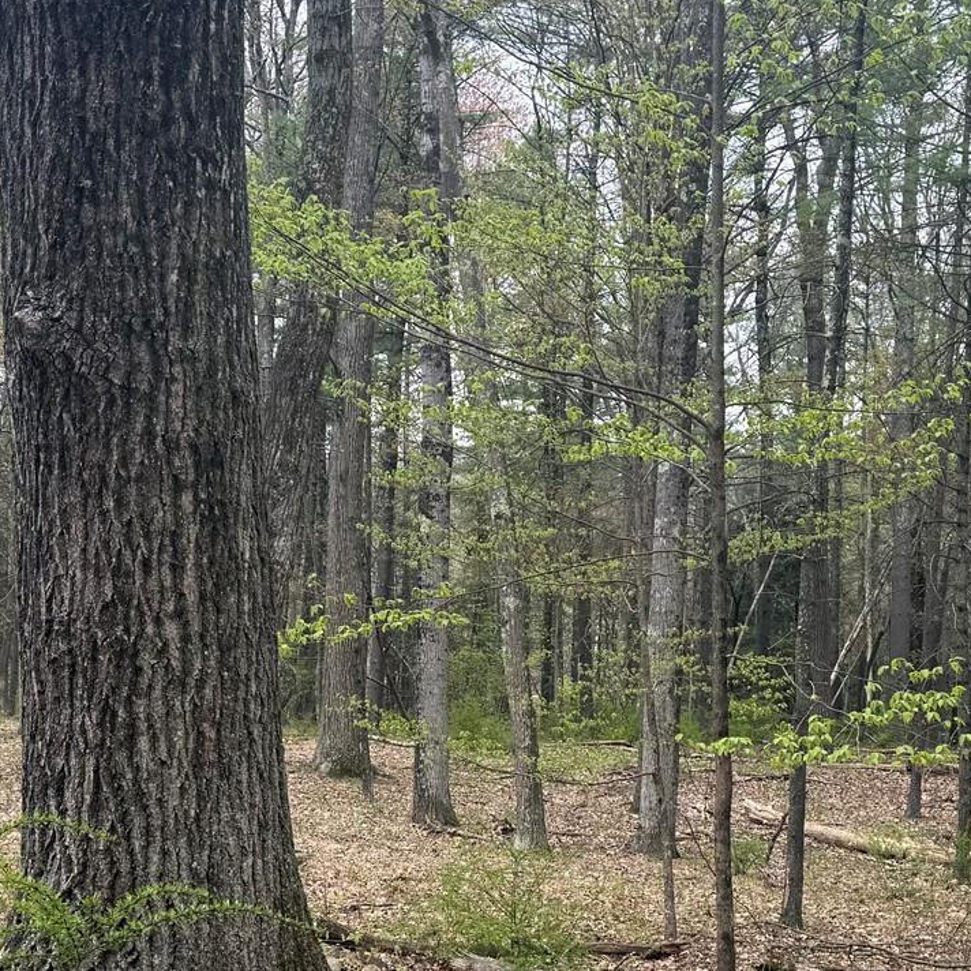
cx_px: 499
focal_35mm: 61
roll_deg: -2.1
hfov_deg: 28.2
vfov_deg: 28.0
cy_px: 625
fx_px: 1936
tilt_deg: +0.6
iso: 80
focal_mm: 6.76
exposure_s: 1/715
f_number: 1.78
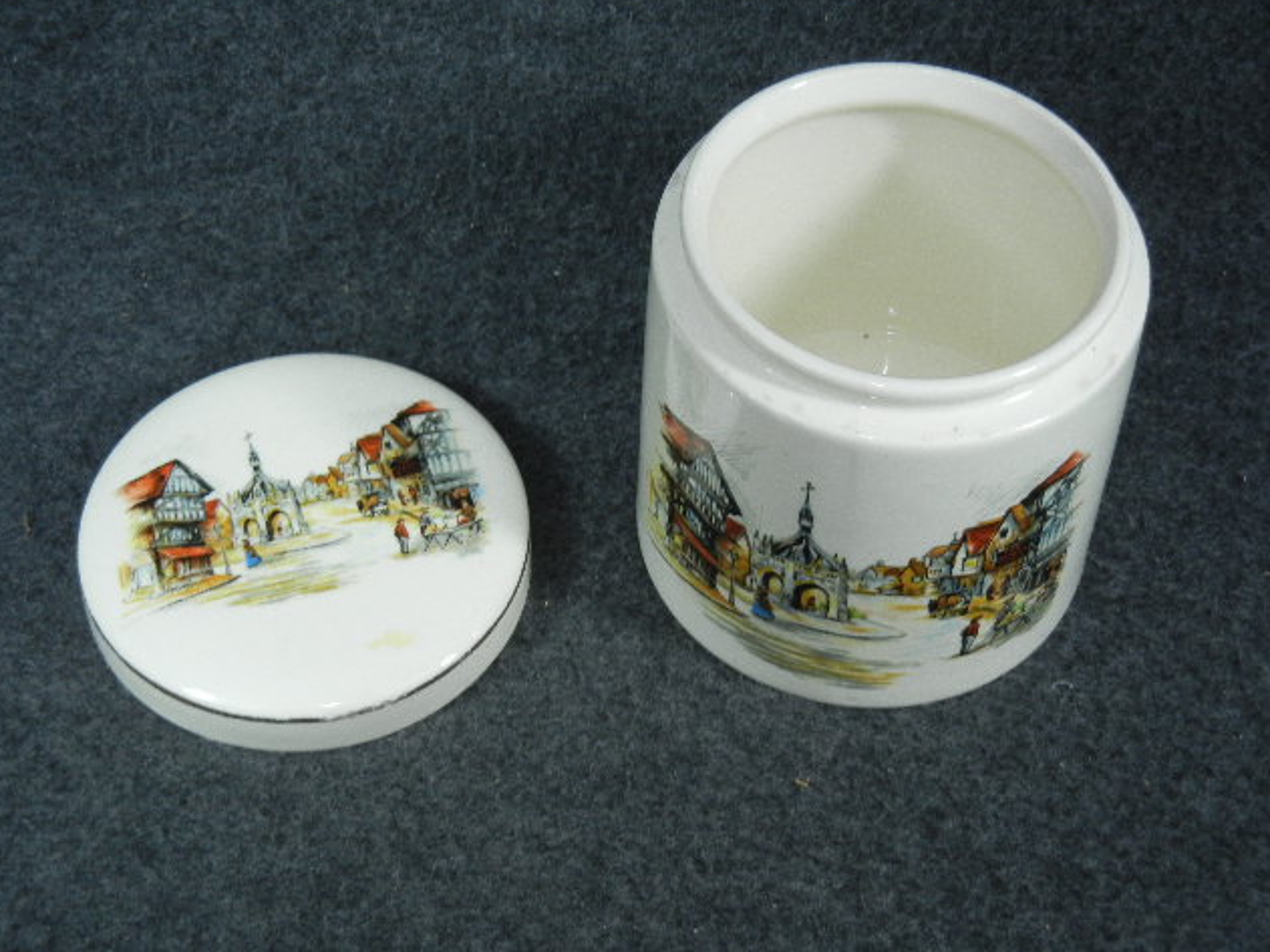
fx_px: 2531
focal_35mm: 69
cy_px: 473
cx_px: 630
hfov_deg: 28.2
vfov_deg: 21.3
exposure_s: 1/31.4
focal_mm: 12.2
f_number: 4.1
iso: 367
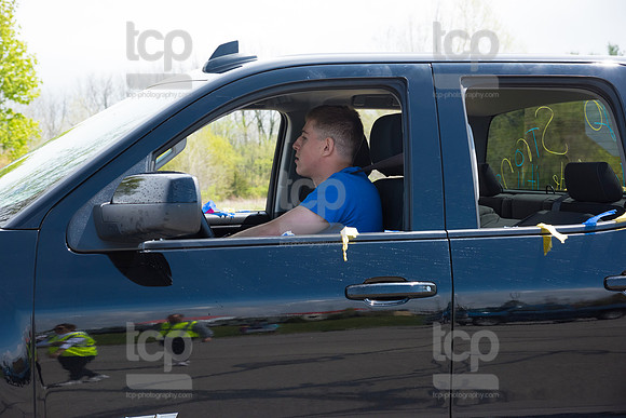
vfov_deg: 19.5
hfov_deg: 28.8
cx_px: 313
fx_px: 1217
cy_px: 209
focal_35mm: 70
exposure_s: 1/800
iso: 1000
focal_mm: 70
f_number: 7.1
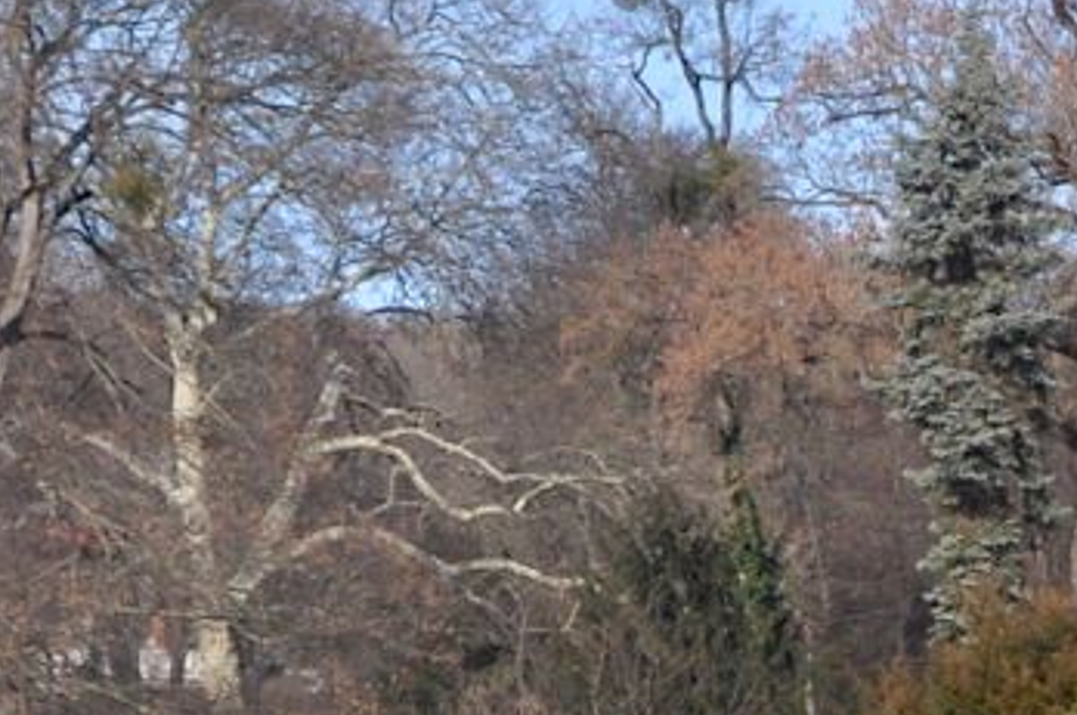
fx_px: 7163
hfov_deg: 8.4
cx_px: 1551
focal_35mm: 240
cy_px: 1091
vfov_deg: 5.7
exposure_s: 1/125
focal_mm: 29
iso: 400
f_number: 11
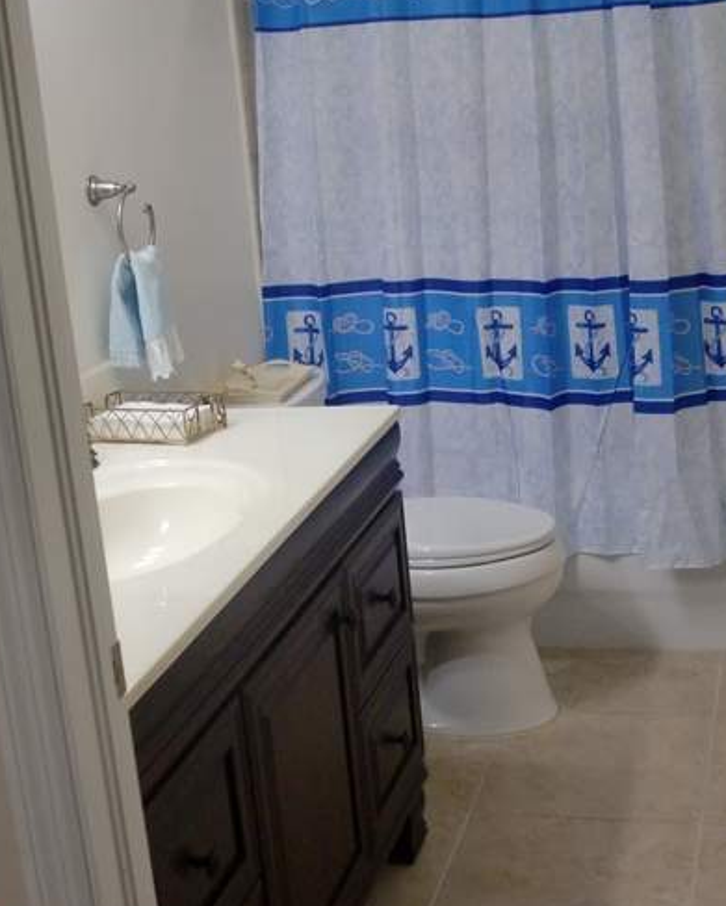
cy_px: 364
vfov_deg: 34.0
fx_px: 1476
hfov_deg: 27.6
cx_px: 421
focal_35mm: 55
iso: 250
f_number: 3.1
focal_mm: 7.6
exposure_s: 1/60
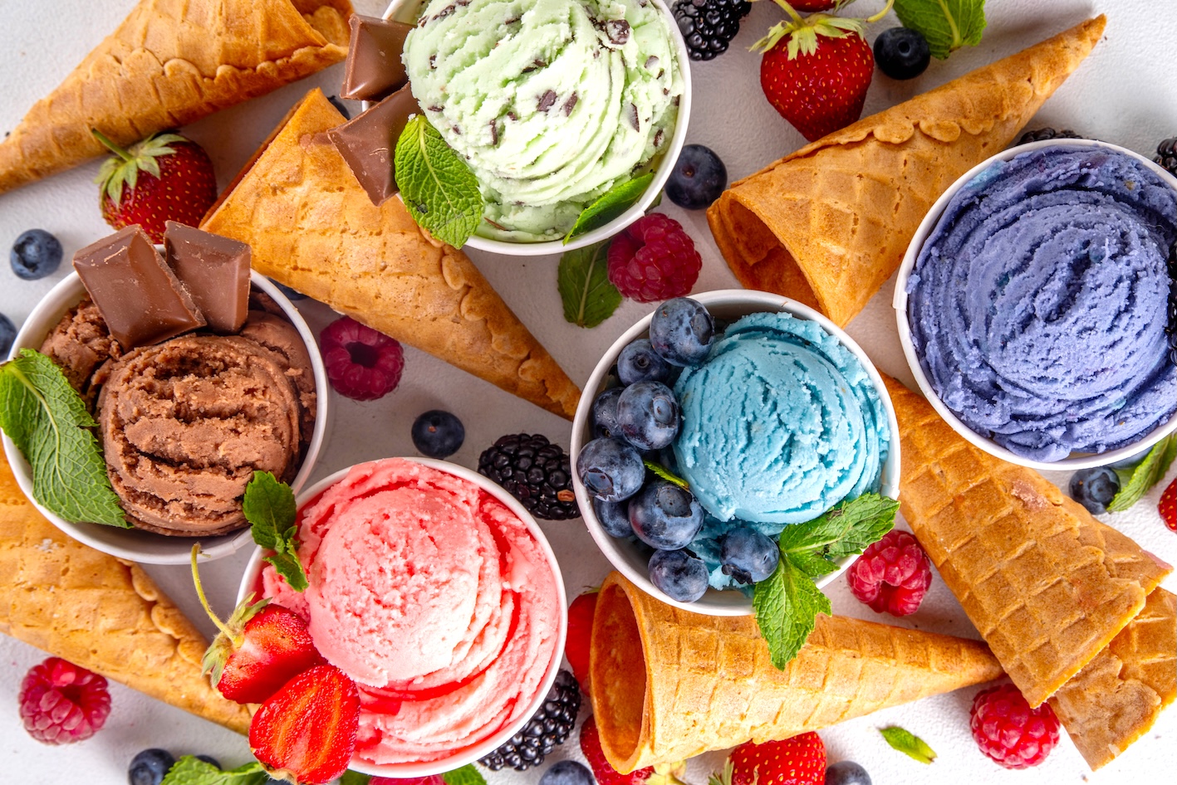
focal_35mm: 63
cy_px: 392
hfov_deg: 31.9
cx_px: 588
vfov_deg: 21.6
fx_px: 2060
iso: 100
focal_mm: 63
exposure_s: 1/100
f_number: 16
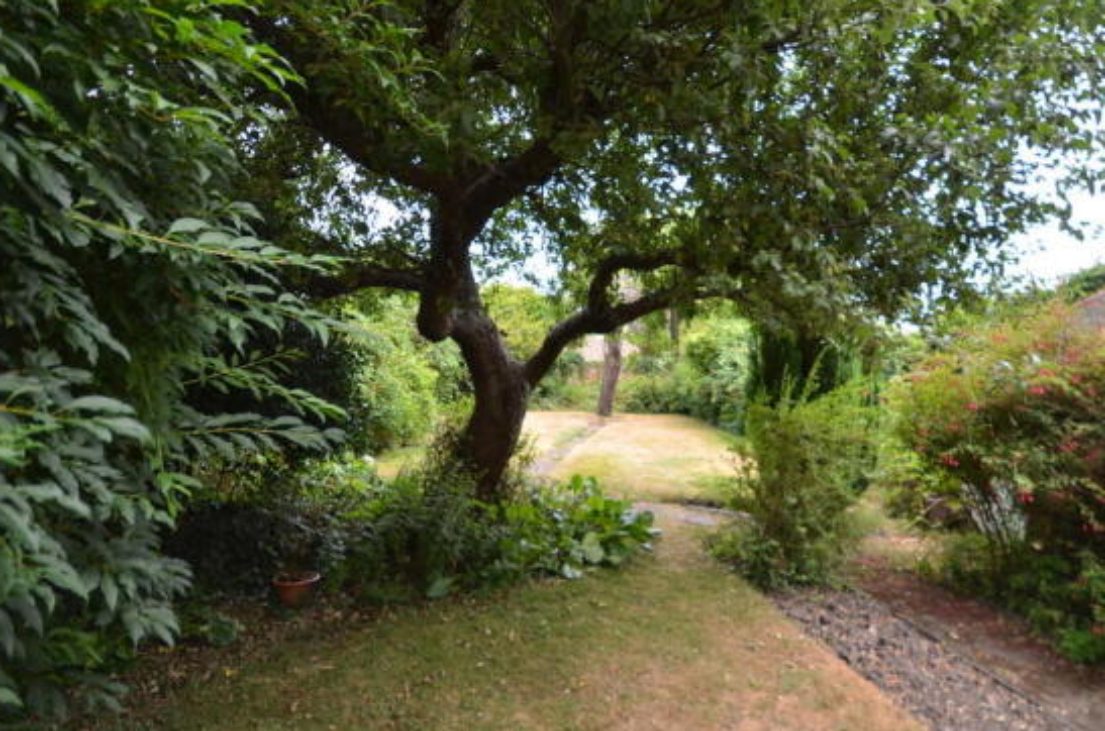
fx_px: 551
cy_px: 398
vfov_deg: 67.0
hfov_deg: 89.9
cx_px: 604
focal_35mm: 18
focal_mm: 10
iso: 100
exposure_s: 1/100
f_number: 4
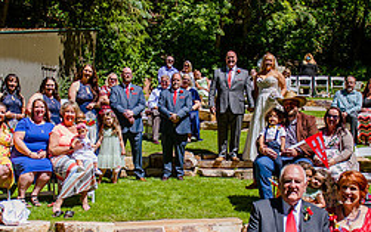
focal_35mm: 63
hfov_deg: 32.5
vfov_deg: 20.6
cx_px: 177
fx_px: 637
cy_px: 118
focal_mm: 24
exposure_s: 1/1000
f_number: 3.5
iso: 160
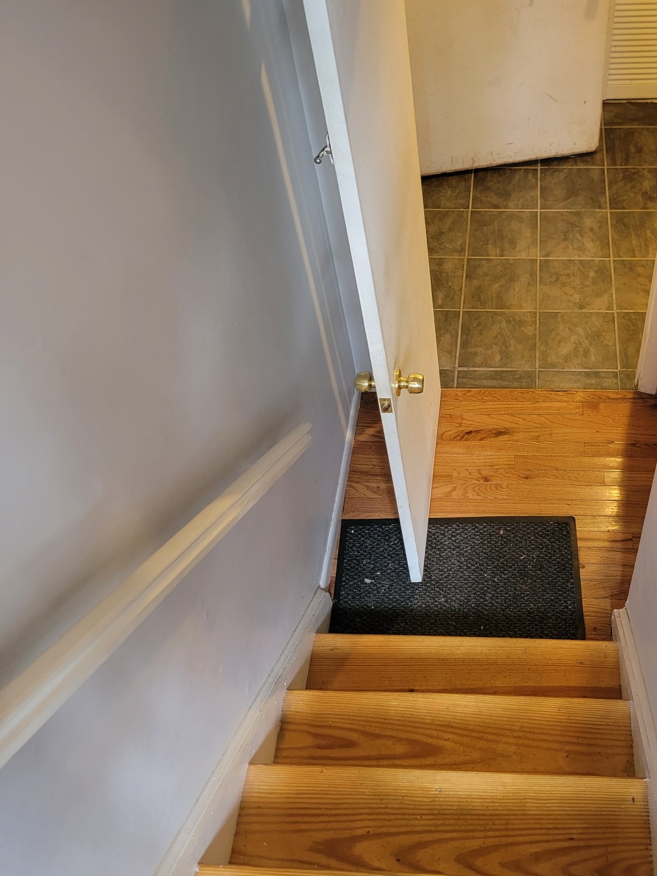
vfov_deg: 51.0
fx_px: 911
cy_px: 354
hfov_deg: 38.6
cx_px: 491
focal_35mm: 36
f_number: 1.8
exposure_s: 1/40
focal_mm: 6.7
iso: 250
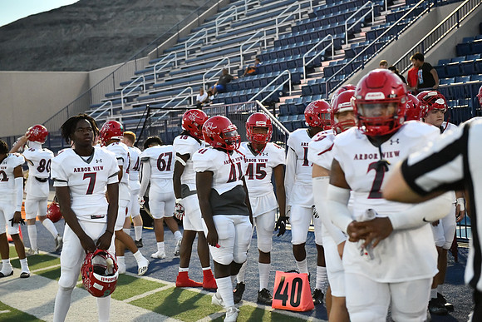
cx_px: 241
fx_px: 937
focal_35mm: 70
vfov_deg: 19.5
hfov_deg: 28.8
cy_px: 161
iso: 11400
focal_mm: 70
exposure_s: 1/2500
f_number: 3.2
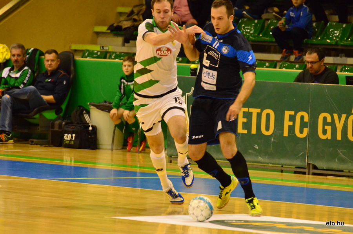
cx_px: 176
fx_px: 3082
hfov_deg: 6.6
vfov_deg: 4.3
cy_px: 117
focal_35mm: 315
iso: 6400
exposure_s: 1/400
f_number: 5.3
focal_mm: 210
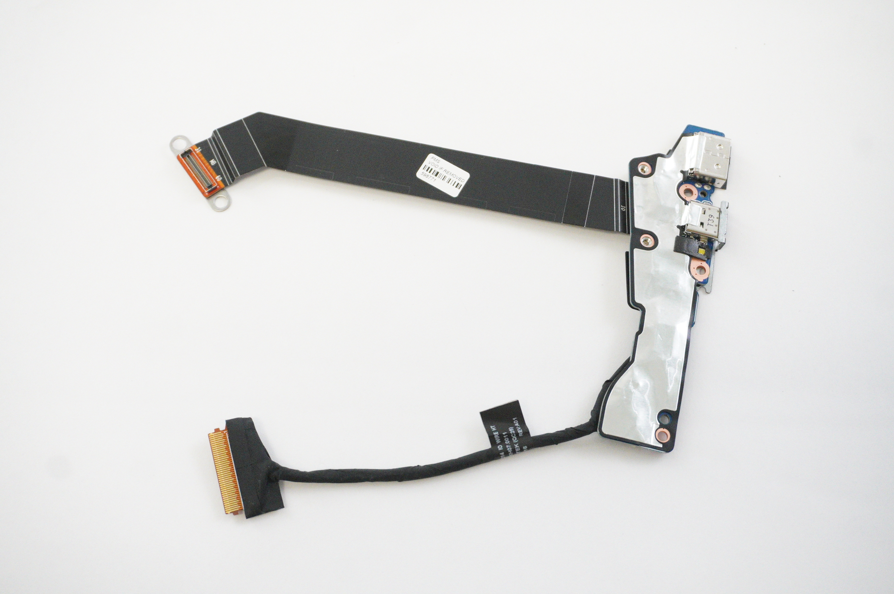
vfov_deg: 28.9
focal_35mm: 46
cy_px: 297
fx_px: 1154
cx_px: 447
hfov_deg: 42.4
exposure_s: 1/320
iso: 6400
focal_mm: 31
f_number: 5.6
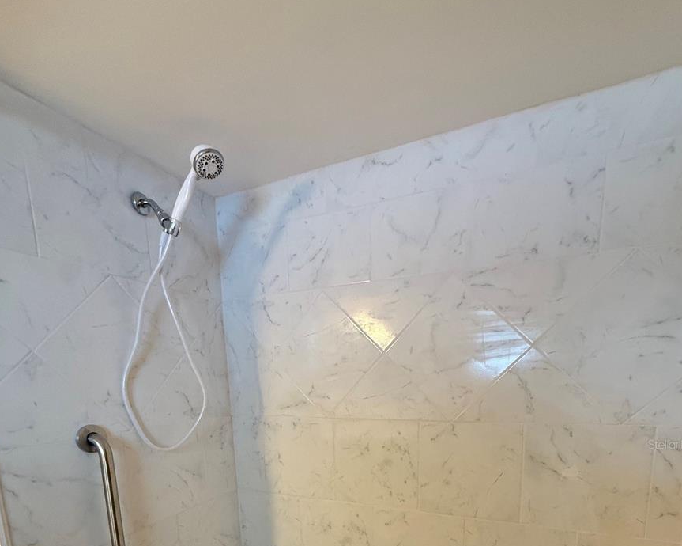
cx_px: 349
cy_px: 444
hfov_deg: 83.3
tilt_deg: -10.0
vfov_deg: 64.0
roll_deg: +1.2
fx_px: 383
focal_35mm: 19
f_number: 2.2
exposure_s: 1/60
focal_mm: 2.22
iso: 400
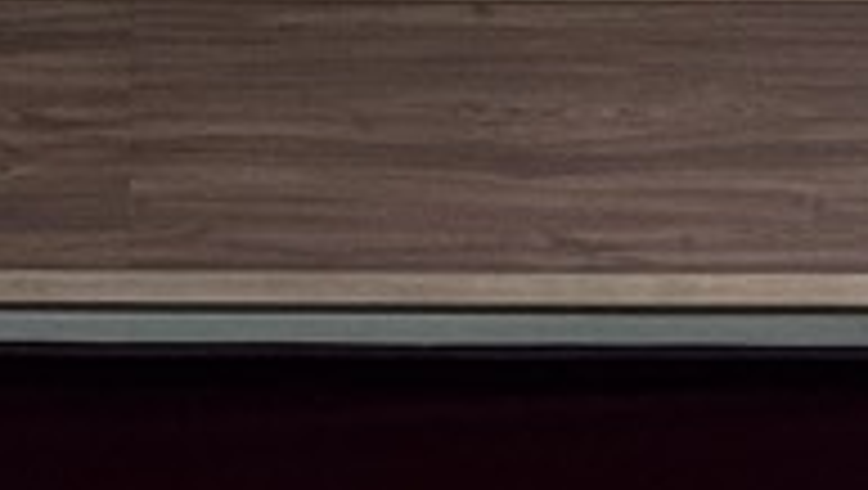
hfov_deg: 6.1
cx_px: -801
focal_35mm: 347
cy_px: 2086
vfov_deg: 3.3
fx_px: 7994
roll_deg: -0.5
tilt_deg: +3.7
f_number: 1.78
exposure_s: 1/40
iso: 250
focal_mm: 6.76
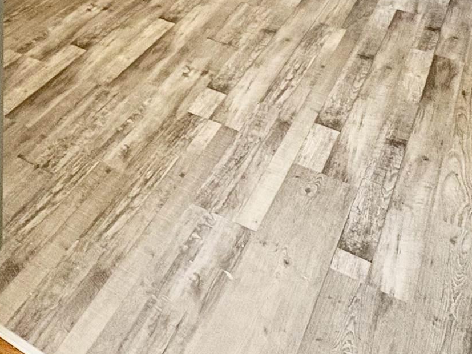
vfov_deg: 21.2
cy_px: -243
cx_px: 83
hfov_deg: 35.4
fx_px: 709
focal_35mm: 52
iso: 250
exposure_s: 1/120
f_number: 2.2
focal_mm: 2.22
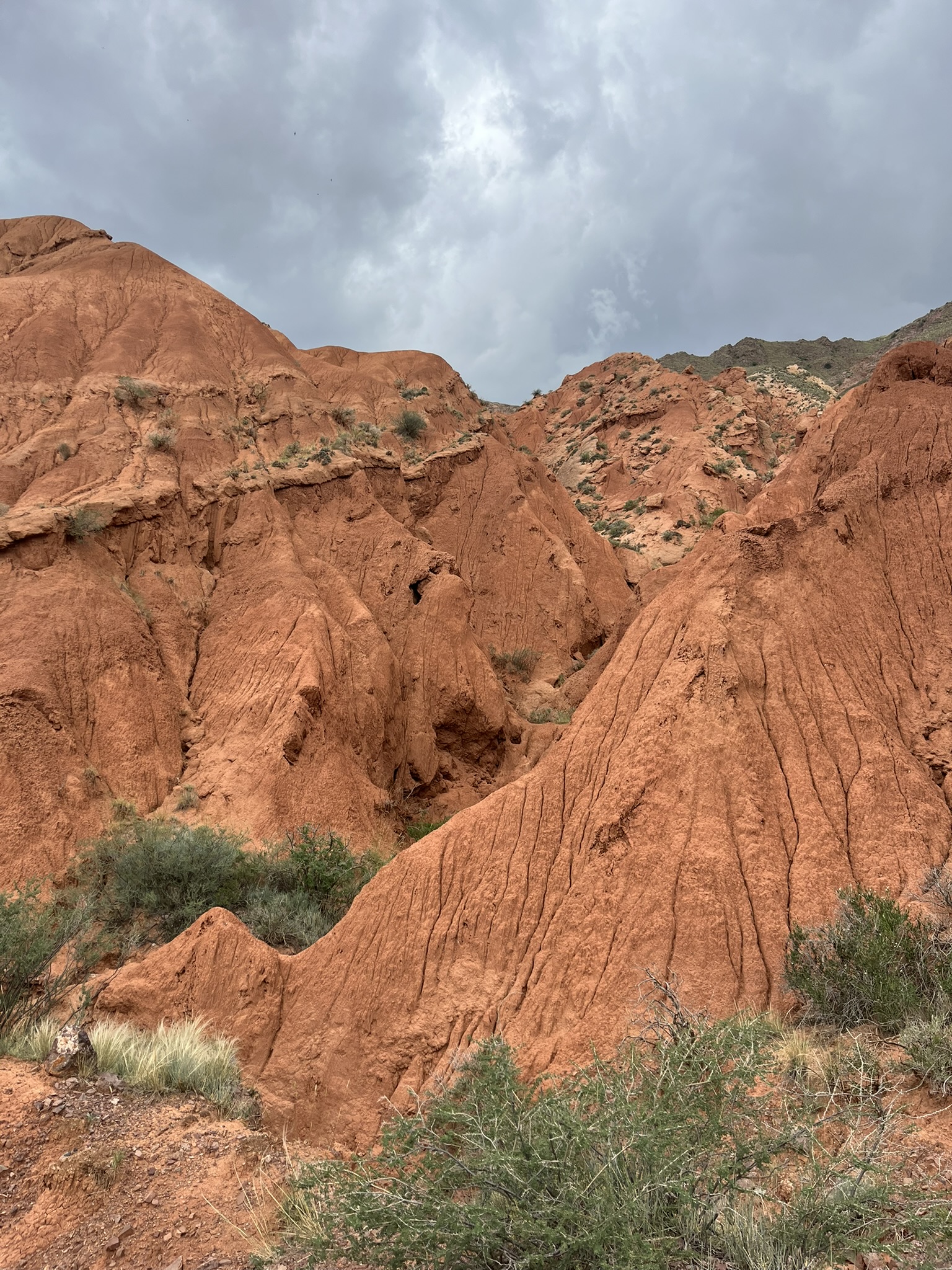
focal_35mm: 26
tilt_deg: +9.6
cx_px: 476
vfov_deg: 67.3
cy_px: 635
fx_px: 953
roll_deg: -3.7
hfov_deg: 53.1
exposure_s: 1/913
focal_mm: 5.1
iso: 50
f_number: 1.6
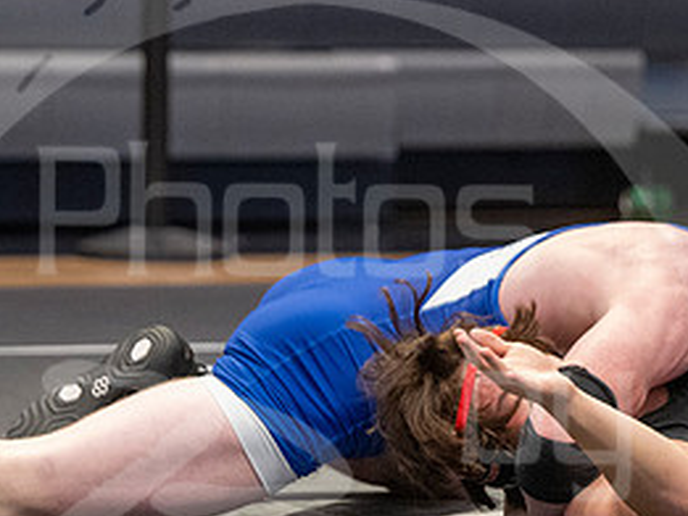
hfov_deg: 5.5
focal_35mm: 360
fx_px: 7158
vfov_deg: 4.1
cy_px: 699
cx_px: 437
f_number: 2.8
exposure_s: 1/1000
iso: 3200
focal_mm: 101
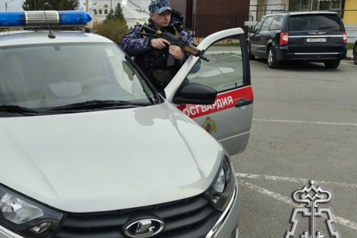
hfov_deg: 46.9
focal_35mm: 39
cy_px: 78
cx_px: 71
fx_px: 387
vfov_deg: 33.9
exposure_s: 1/1678
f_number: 1.8
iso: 80
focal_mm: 5.59
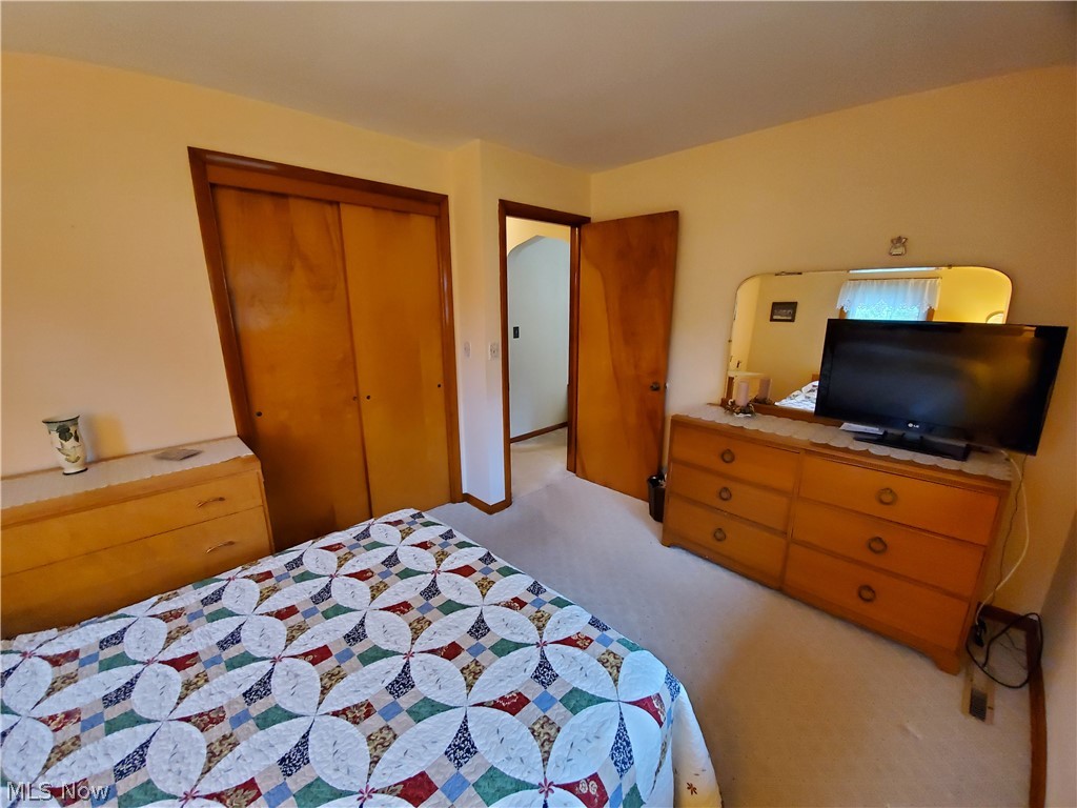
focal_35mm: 13
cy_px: 404
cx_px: 538
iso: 640
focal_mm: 1.8
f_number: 2.2
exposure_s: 1/29
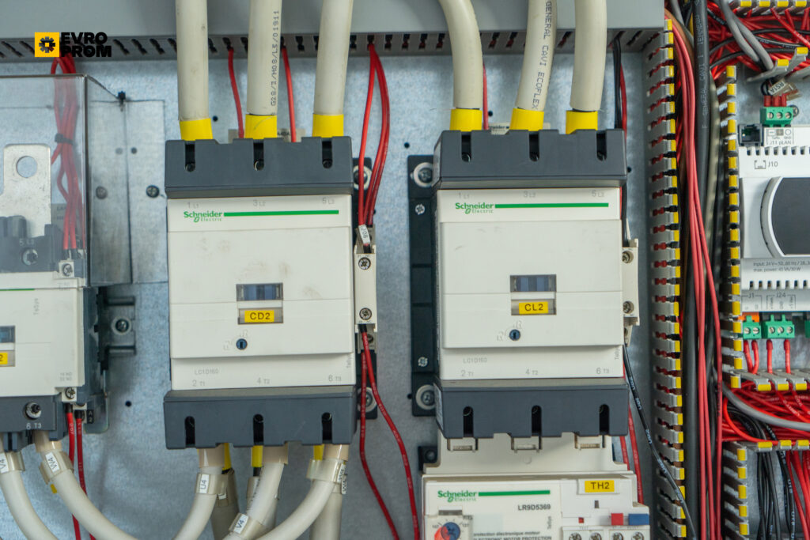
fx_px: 1575
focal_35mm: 70
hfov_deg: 28.8
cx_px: 405
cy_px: 270
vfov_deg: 19.5
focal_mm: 70
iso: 400
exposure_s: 1/125
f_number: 5
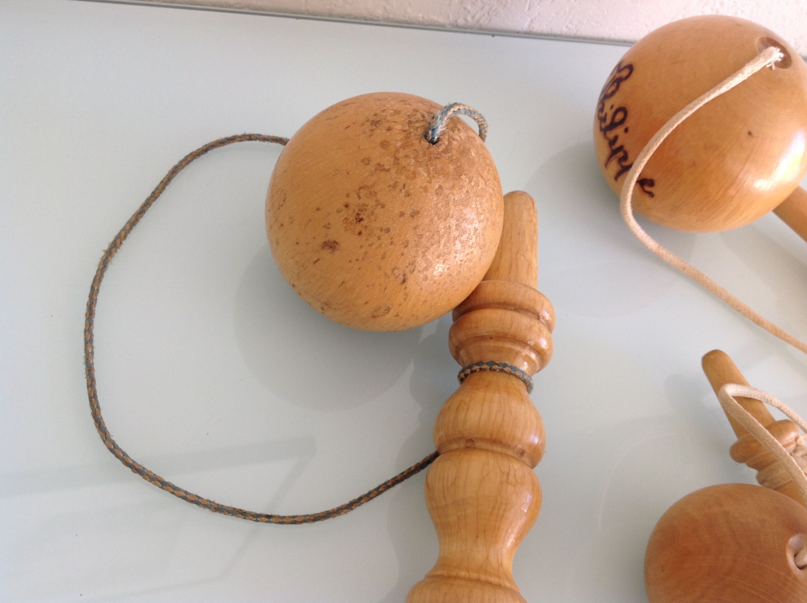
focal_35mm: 35
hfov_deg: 52.7
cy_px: 302
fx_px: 815
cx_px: 404
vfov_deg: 40.6
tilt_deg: -56.9
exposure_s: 1/40
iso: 50
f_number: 2.4
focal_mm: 4.28
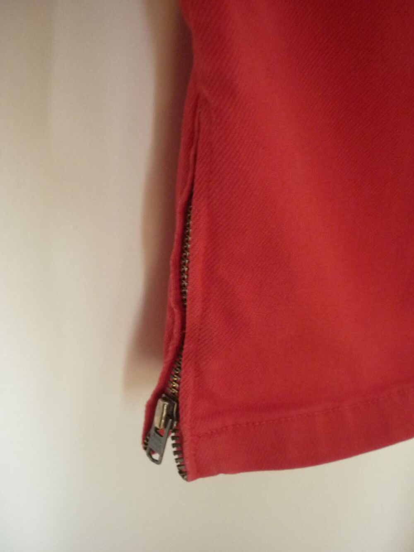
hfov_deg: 43.0
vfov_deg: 55.3
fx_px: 526
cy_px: 276
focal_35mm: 33
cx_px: 207
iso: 400
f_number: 2.8
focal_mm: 5.5
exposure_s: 1/8
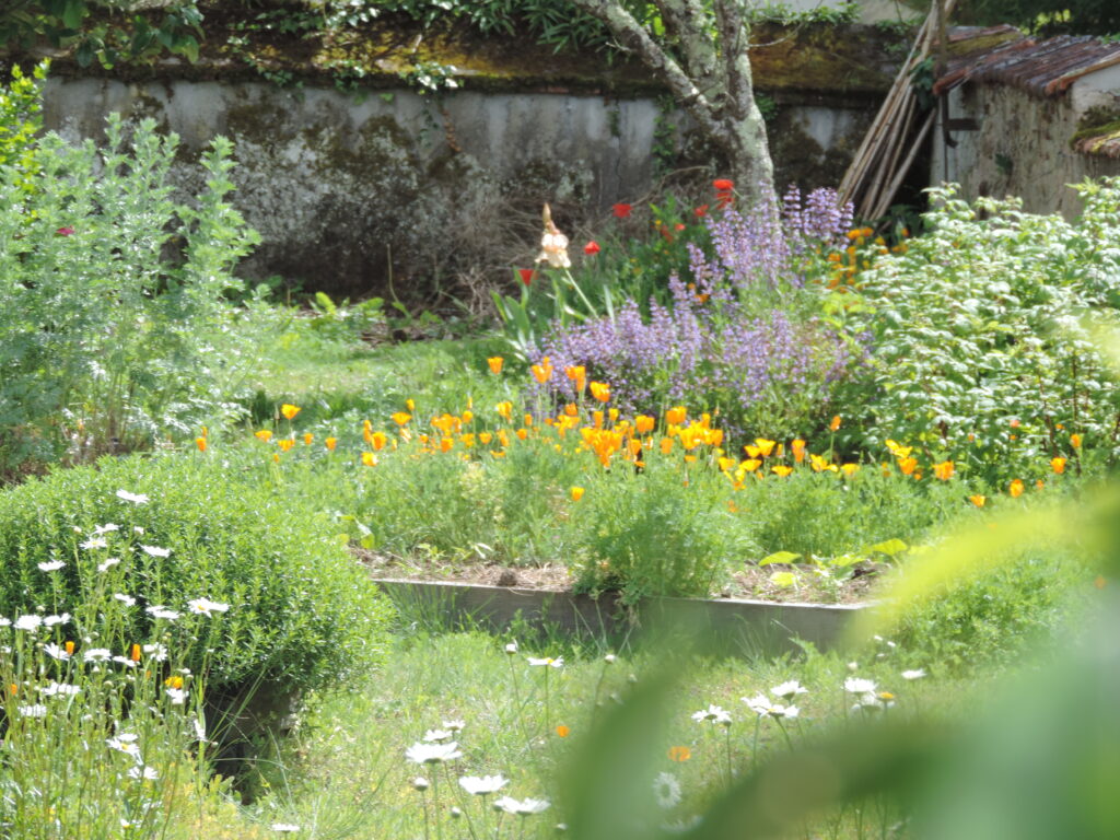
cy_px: 420
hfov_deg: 7.9
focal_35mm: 250
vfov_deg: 5.9
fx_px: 8089
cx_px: 560
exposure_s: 1/200
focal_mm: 44.5
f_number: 4.7
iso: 80
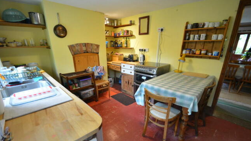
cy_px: 80
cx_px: 127
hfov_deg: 99.4
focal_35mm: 16
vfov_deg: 66.8
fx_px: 107
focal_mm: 10
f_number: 4
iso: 800
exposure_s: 1/60
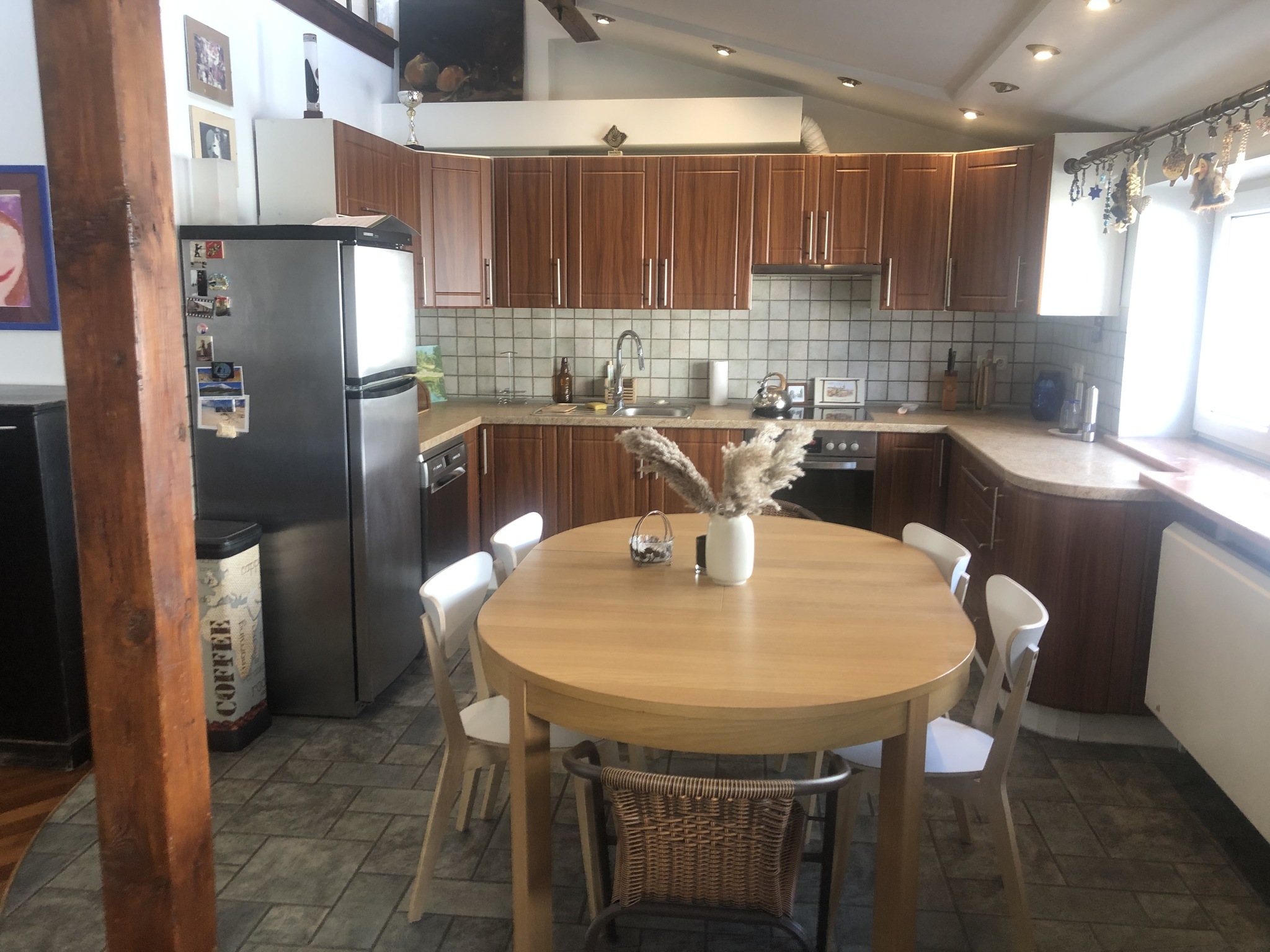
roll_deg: +0.6
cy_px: 476
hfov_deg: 63.4
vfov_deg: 49.7
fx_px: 1027
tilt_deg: -10.1
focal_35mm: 28
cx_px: 635
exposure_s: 1/33
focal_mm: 3.99
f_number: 1.8
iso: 40
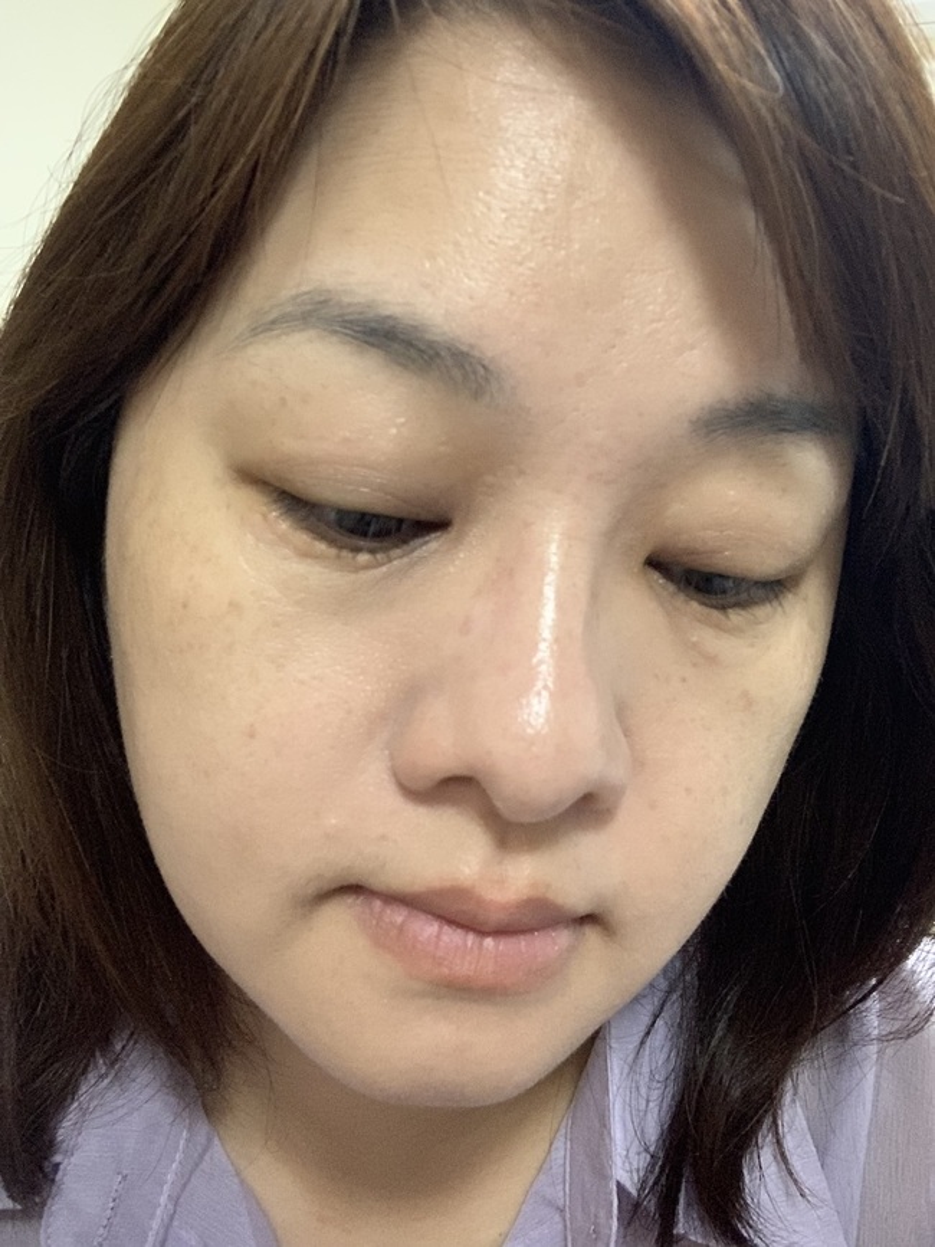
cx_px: 468
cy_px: 624
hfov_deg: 44.2
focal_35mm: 32
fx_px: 1153
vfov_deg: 56.8
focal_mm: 2.87
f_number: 2.2
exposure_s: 1/30
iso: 320
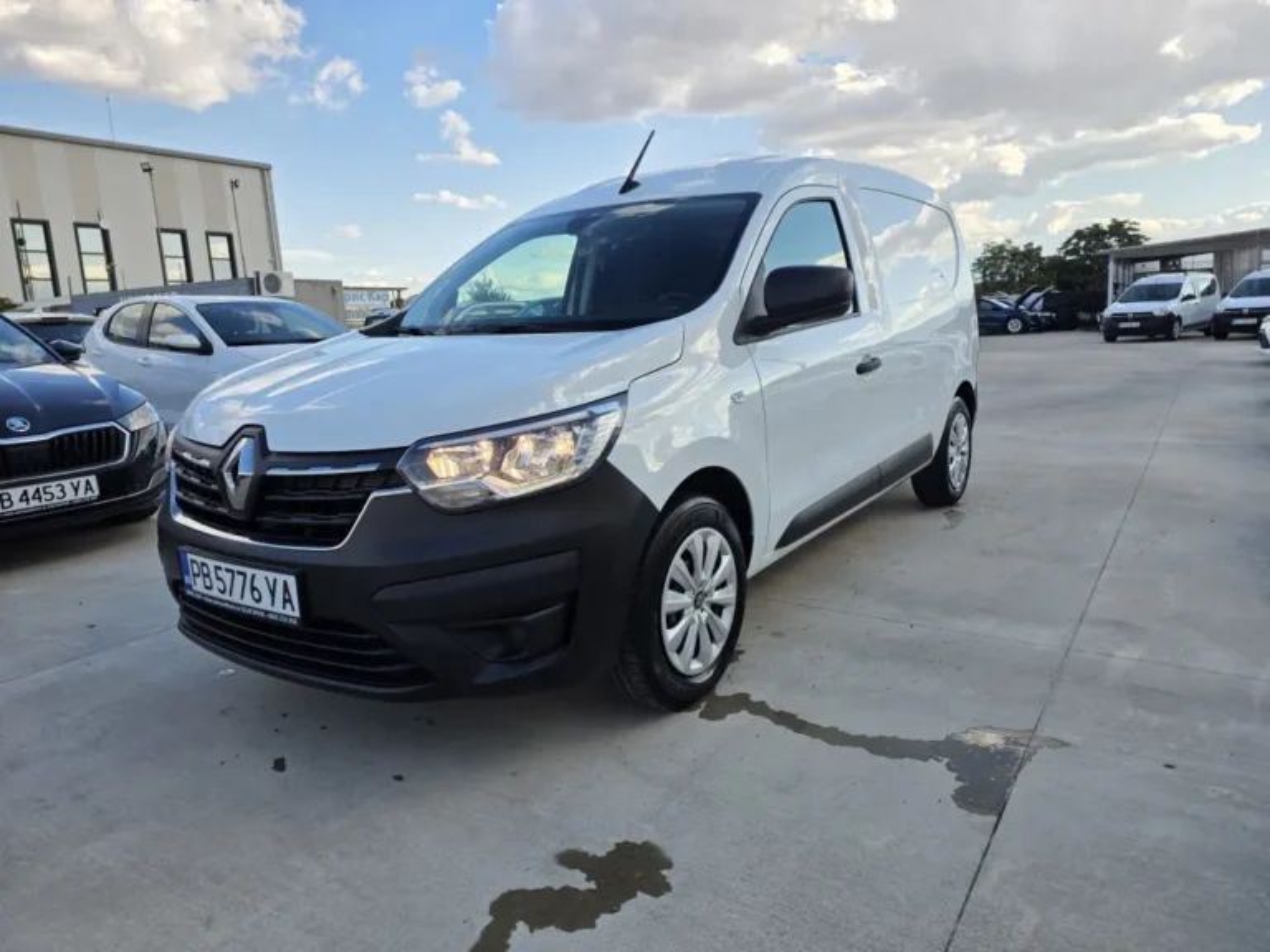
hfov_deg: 73.9
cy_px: 476
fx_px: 844
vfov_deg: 58.9
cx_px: 635
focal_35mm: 23
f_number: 1.7
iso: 80
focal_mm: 6.25
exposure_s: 1/2443
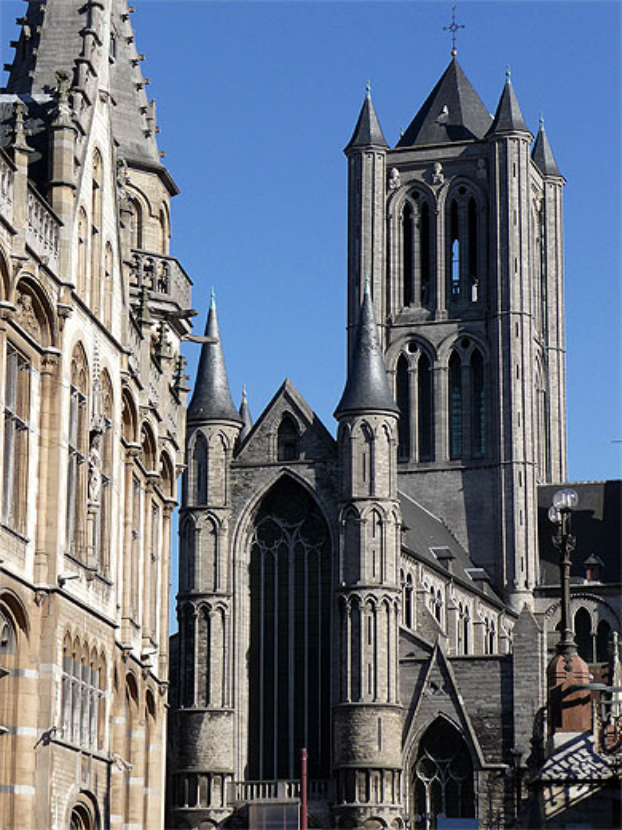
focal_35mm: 103
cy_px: 415
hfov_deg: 14.4
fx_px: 2468
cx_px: 311
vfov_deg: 19.1
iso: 100
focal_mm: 17.5
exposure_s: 1/500
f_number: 4.7
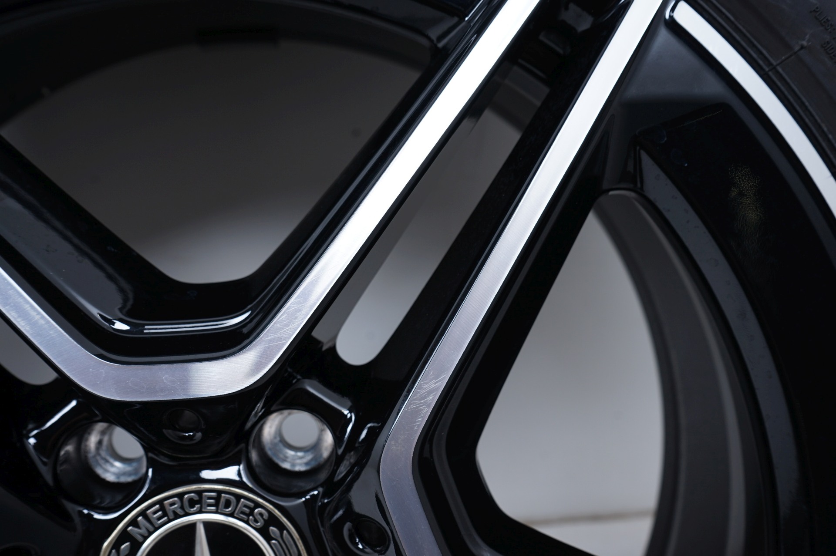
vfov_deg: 39.9
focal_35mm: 33
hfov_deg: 57.3
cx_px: 418
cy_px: 278
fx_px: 766
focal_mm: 33
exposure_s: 1/125
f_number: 7.1
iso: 250
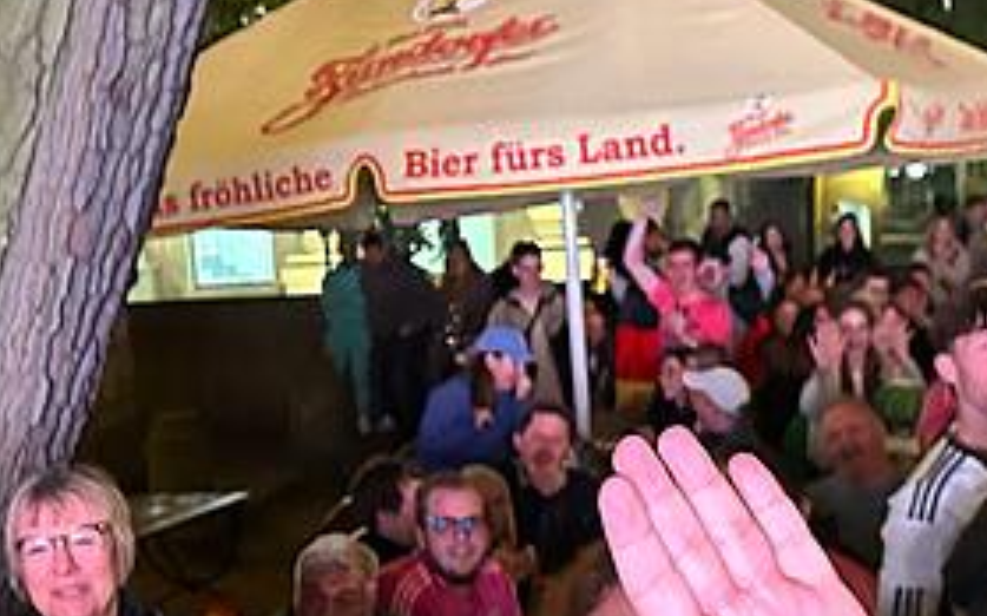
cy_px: 559
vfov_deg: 16.3
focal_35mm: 79
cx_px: 389
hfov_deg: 26.1
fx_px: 2124
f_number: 1.5
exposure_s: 1/33
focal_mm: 5.7
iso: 500
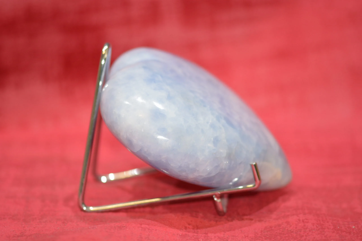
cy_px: 120
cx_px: 181
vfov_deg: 8.7
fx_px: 1584
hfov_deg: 13.0
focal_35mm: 158
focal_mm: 105
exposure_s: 1/60
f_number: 3.2
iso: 640
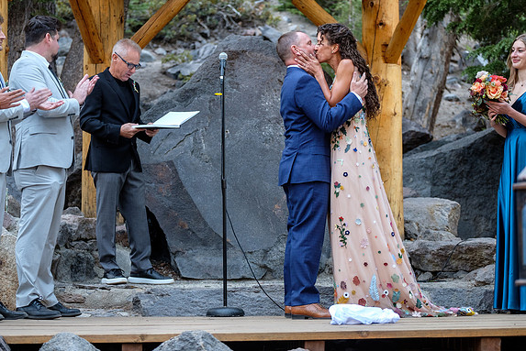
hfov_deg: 22.9
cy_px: 176
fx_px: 1301
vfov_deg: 15.4
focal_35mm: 89
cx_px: 265
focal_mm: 58.7
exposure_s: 1/90
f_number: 3.2
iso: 640
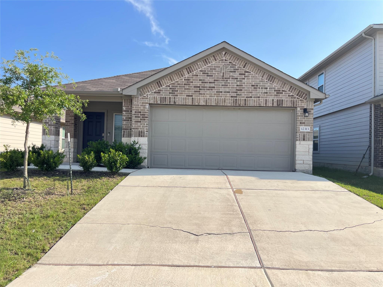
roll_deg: -1.6
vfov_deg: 53.1
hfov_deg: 67.3
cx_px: 192
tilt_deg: +0.0
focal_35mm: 26
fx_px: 288
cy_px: 144
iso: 50
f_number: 1.6
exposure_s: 1/1580
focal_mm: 5.1
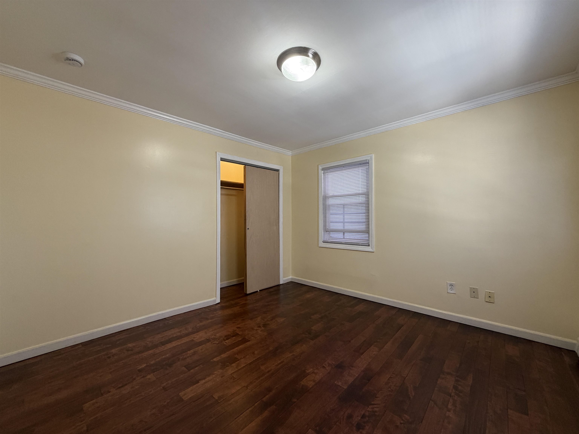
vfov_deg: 85.7
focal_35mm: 14
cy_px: 217
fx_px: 234
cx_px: 290
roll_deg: -0.4
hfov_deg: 102.1
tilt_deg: +0.9
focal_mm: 2.22
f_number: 2.2
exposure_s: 1/60
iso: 160
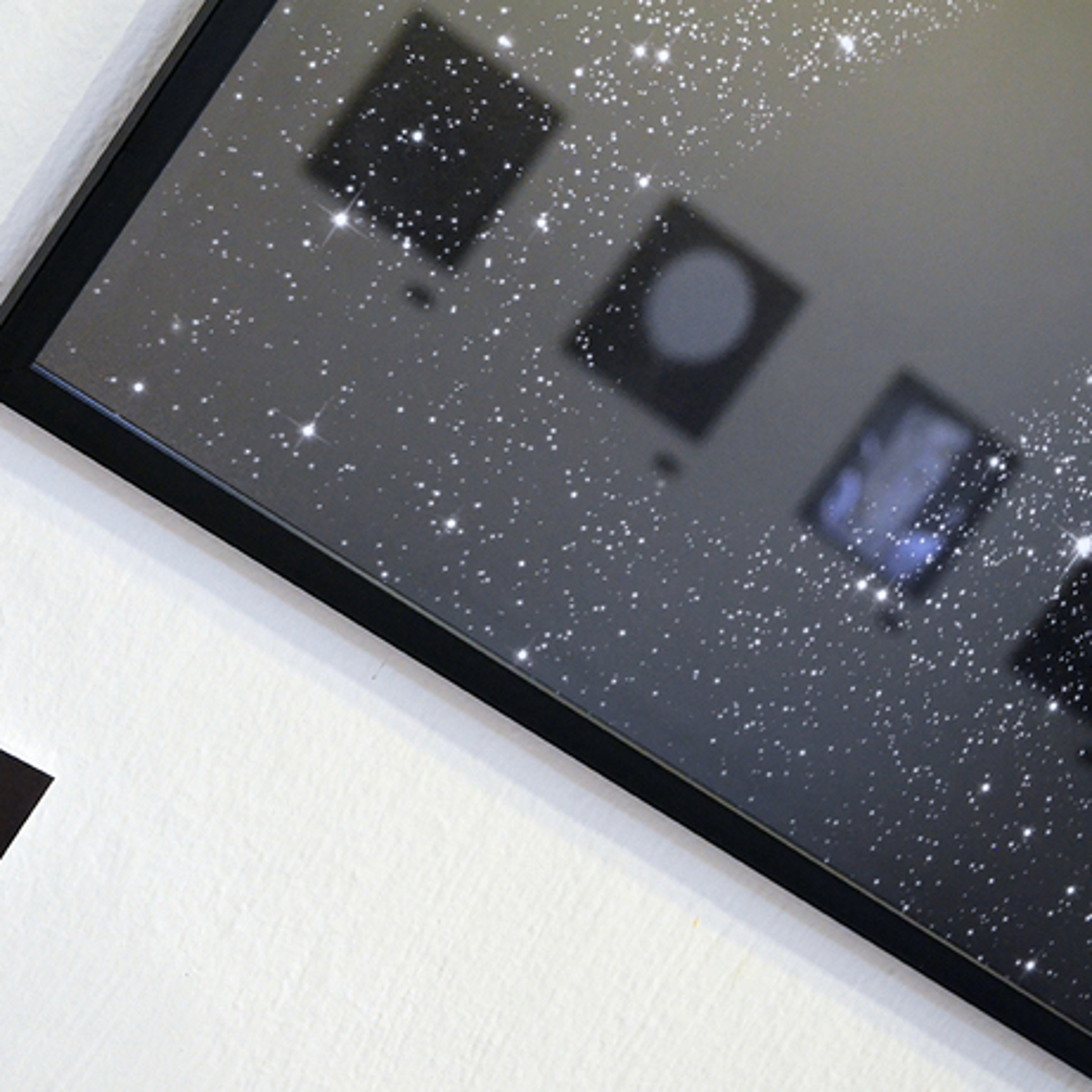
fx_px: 2414
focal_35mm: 68
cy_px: 547
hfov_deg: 25.4
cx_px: 407
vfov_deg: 25.5
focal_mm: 35
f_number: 5
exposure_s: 1/30
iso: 2500
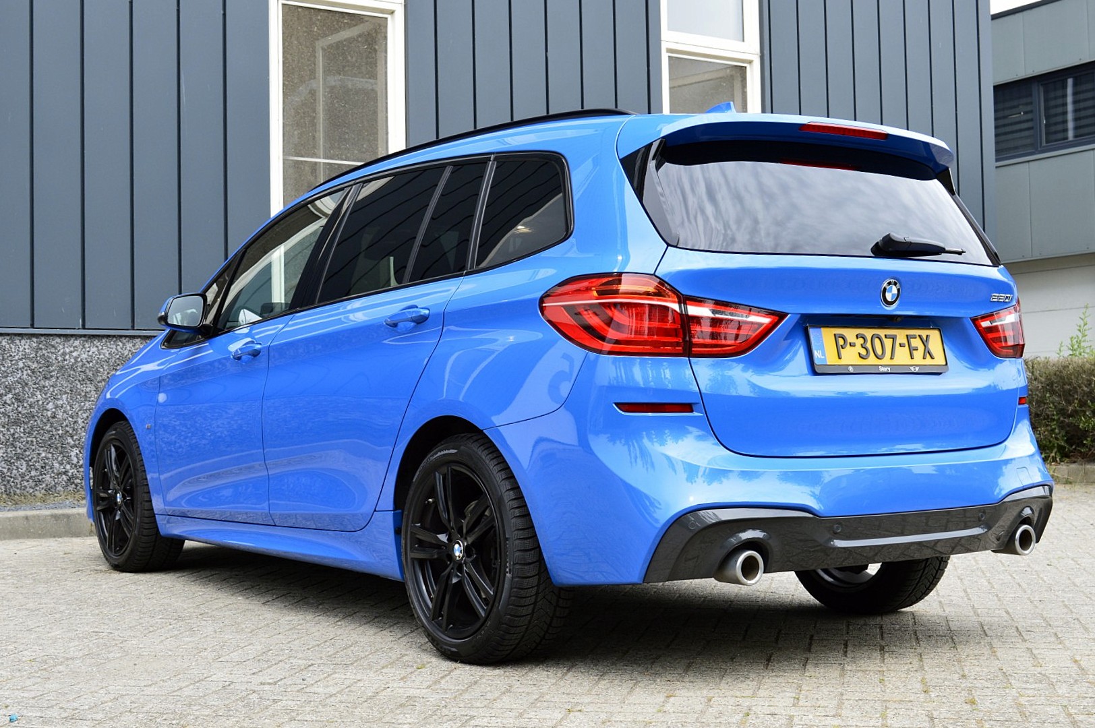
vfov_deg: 26.4
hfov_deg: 38.9
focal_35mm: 51
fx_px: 1550
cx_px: 548
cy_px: 364
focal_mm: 34
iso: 400
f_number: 9
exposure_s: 1/160
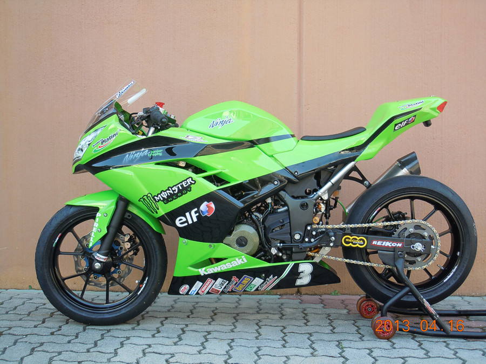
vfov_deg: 32.2
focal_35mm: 45
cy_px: 182
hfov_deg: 42.1
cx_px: 243
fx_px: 632
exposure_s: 1/80
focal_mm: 8.1
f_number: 3.8
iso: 100
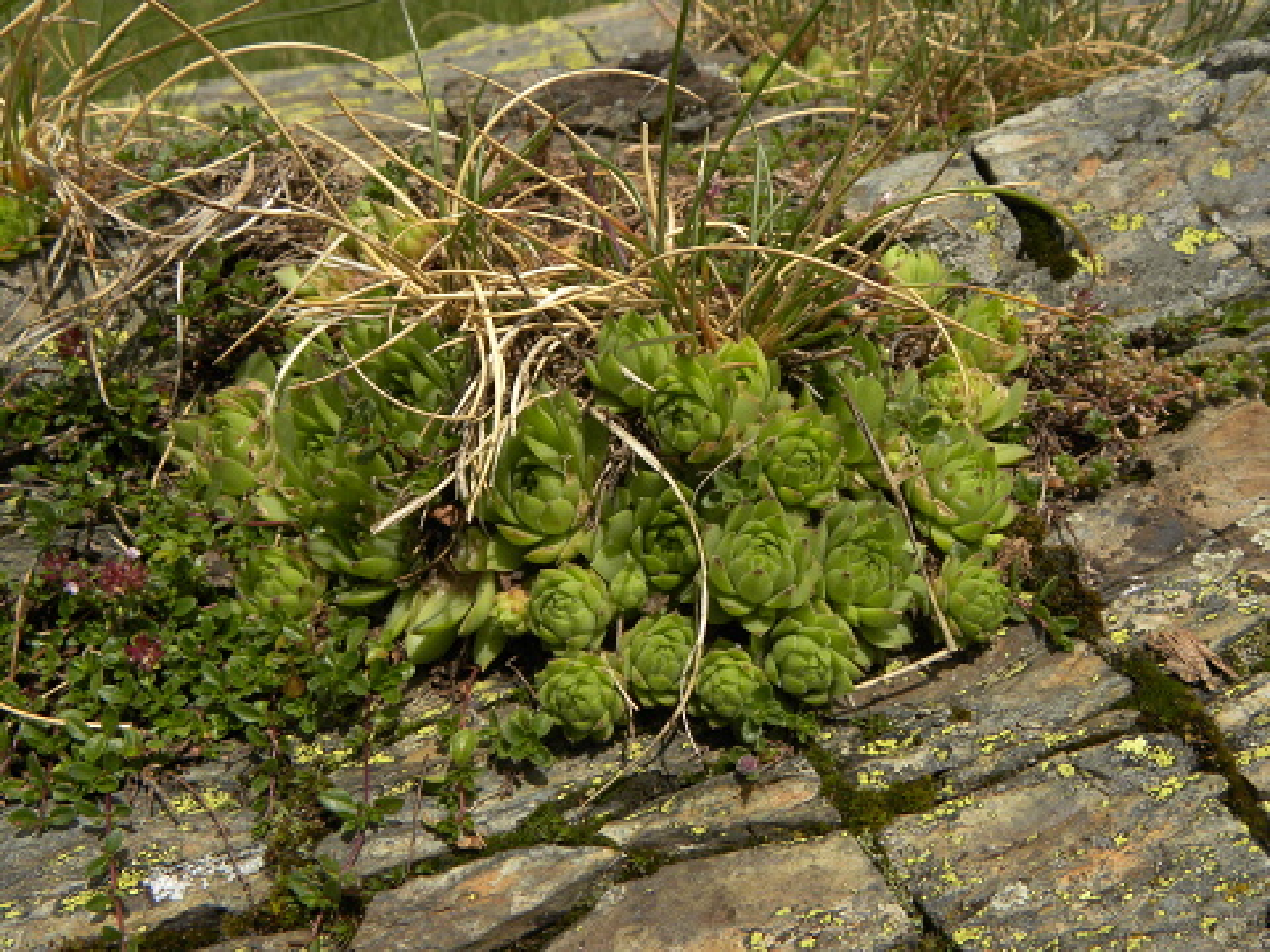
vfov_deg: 42.9
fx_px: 1211
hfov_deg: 55.4
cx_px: 635
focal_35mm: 33
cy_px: 476
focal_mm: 5.9
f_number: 5
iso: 64
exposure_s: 1/500
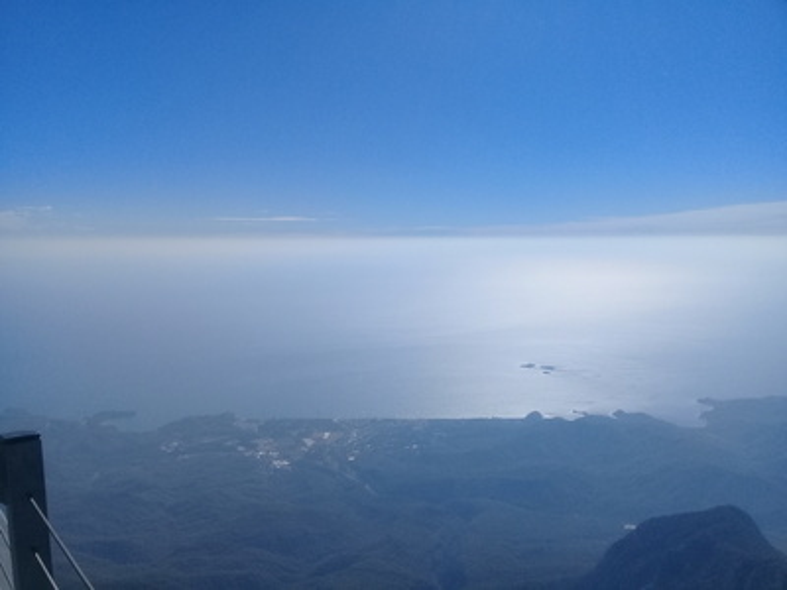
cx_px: 394
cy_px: 295
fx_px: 705
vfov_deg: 45.4
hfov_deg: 58.4
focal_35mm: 31
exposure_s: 1/4739
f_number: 2.2
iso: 50
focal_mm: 3.3
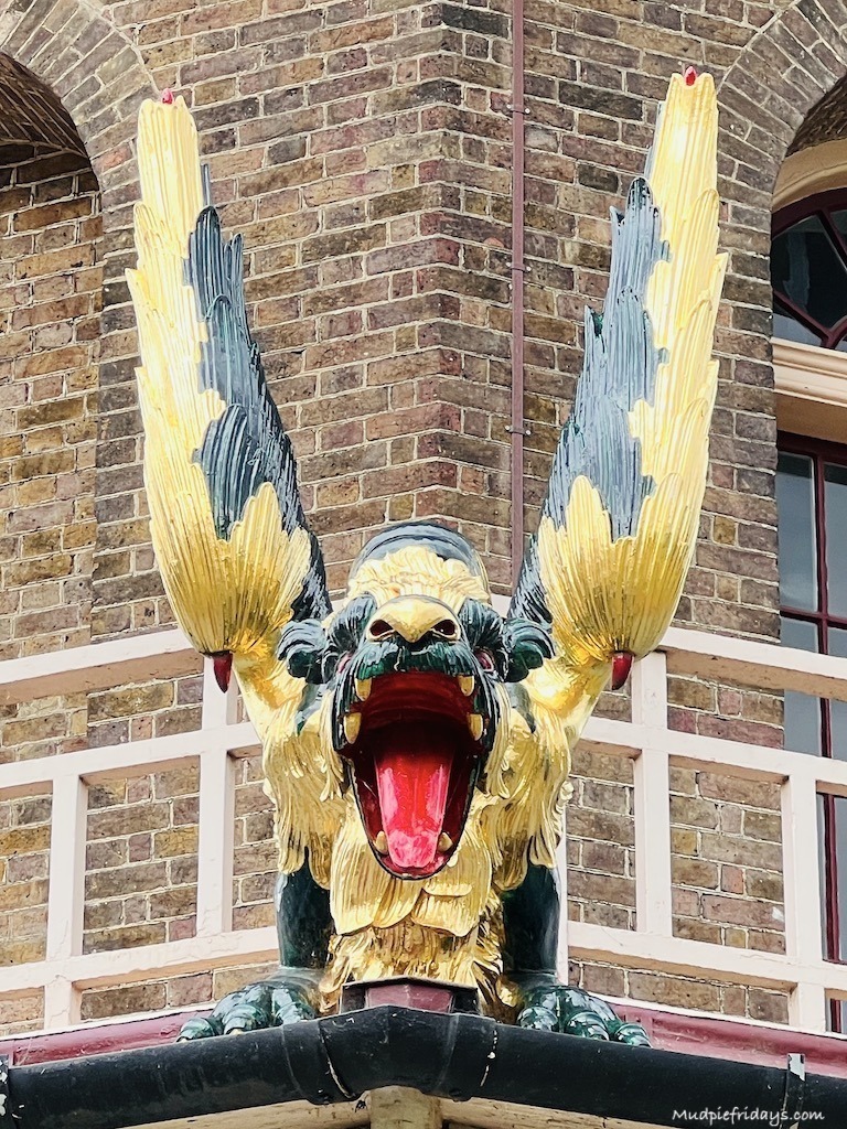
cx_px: 424
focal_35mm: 77
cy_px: 564
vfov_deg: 25.3
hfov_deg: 19.1
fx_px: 2512
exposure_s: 1/99
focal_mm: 9
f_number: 2.8
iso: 64
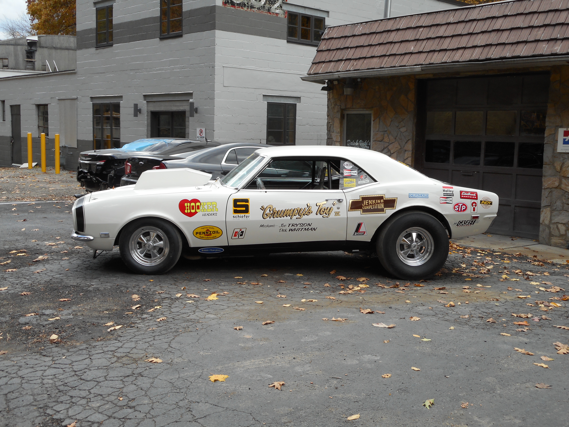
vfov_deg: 32.9
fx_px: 723
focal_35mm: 44
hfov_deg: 42.9
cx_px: 284
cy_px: 214
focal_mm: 7.9
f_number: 4.7
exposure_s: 1/80
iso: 80
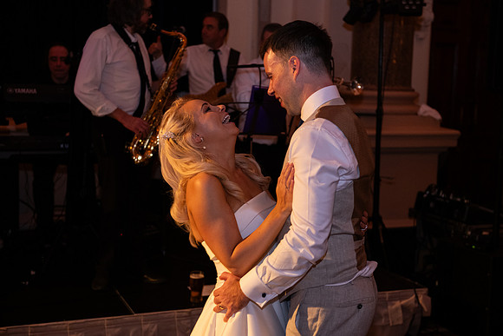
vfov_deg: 24.6
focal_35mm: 55
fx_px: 769
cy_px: 168
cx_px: 252
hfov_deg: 36.2
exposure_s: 1/160
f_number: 3.5
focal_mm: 55
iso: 1250
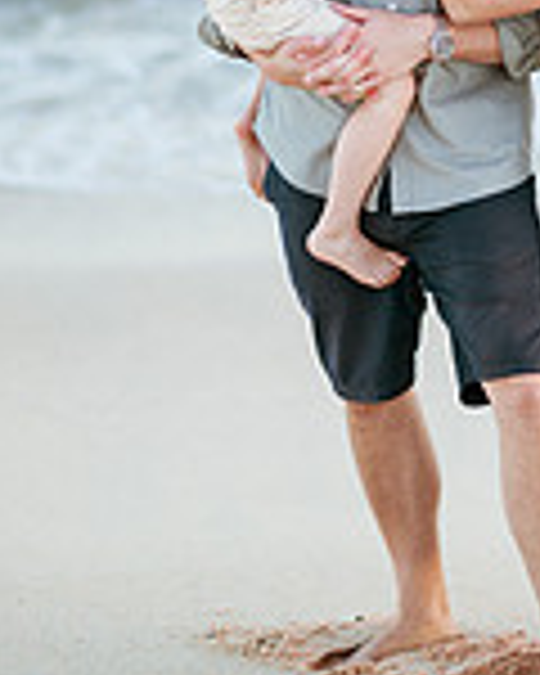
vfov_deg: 11.7
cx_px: 549
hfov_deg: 9.4
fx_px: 3256
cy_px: 0
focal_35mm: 163
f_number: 1.4
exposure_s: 1/1000
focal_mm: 58
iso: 100
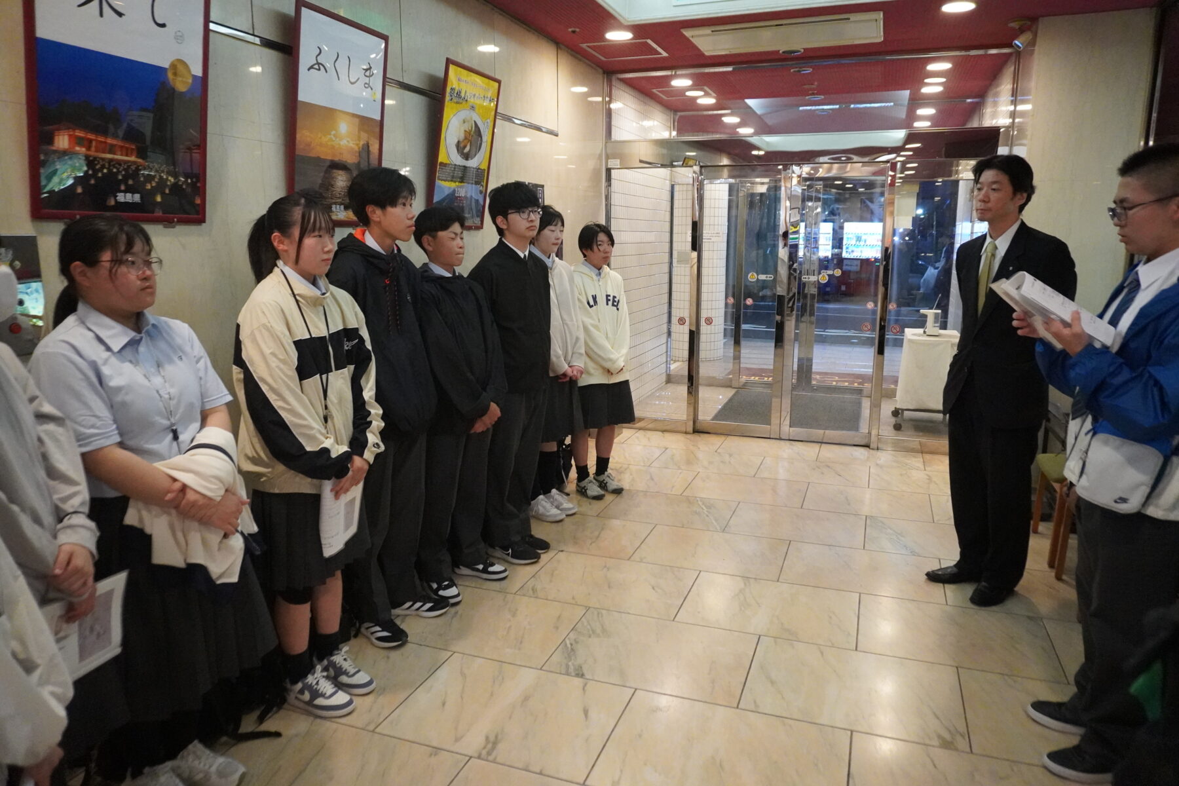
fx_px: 786
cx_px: 590
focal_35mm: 24
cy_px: 393
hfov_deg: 73.7
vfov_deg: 53.1
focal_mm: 16
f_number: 4
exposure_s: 1/160
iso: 6400
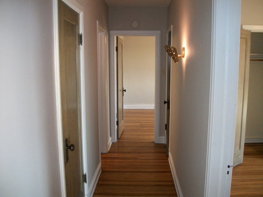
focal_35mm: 32
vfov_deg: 44.2
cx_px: 132
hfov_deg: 56.8
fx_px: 243
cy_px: 98
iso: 160
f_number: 2.9
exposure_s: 1/30
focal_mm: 5.7
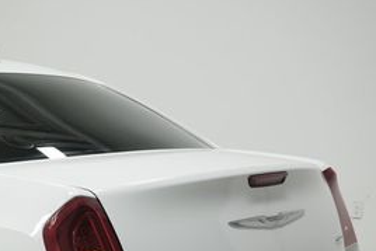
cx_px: -51
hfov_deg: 25.1
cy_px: 273
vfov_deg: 17.8
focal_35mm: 74
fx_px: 773
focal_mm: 21
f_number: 5.6
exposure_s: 1/200
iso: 500
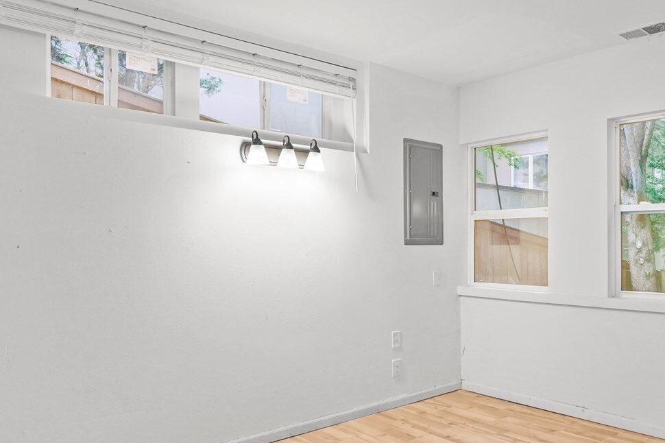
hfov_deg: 61.0
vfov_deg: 46.2
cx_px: 516
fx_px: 517
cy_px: 262
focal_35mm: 28
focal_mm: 16
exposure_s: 1/6
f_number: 7.1
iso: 400
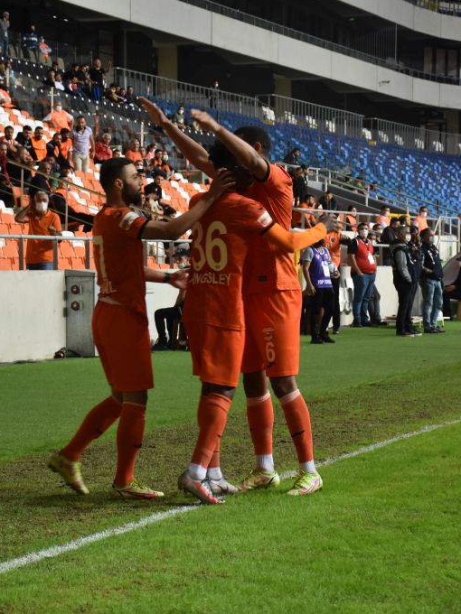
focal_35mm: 113
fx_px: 2007
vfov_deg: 17.4
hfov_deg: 13.1
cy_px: 307
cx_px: 177
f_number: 5
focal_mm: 52
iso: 800
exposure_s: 1/100
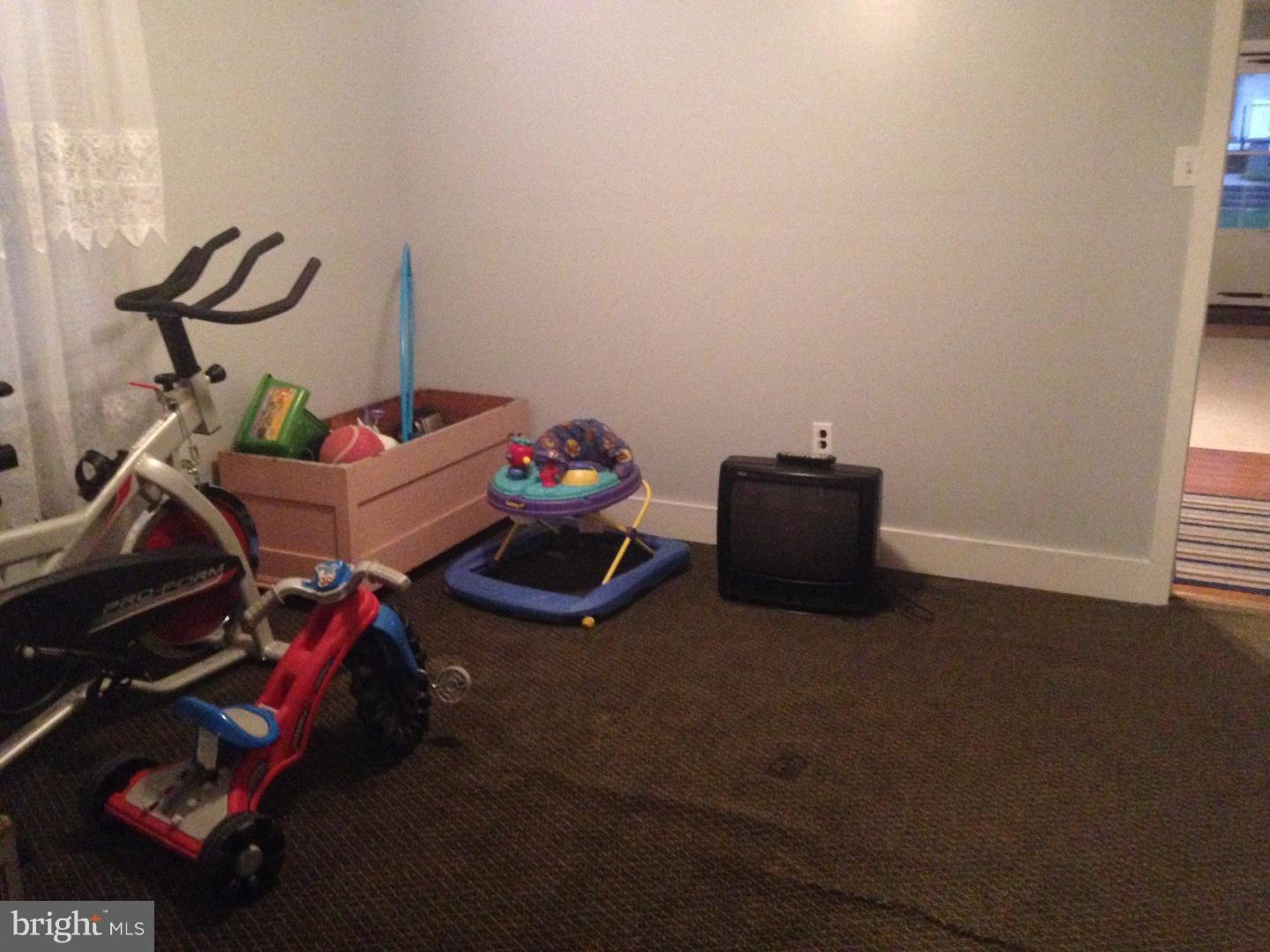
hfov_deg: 55.4
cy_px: 476
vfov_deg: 42.9
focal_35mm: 33
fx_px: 1211
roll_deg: -0.5
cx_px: 635
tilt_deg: -16.7
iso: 800
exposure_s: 1/15
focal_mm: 4.12
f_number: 2.4
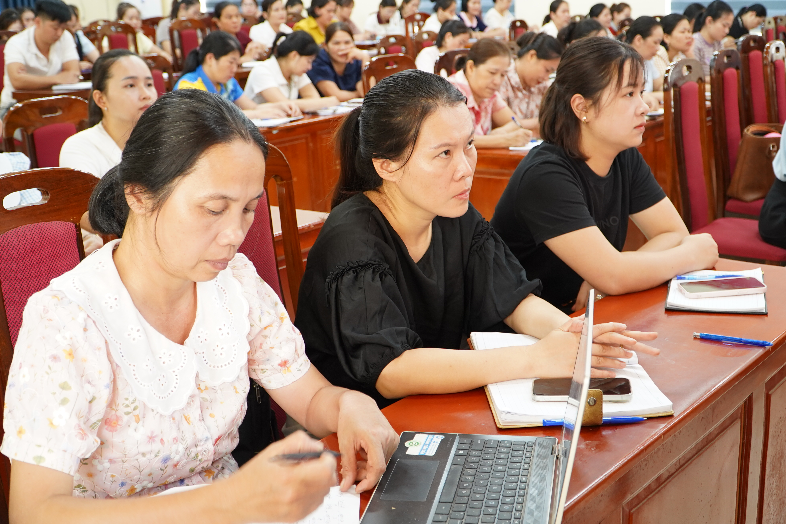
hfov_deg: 49.6
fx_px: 851
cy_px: 262
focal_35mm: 39
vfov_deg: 34.2
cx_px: 393
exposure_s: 1/30
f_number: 4
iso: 1000
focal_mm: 26
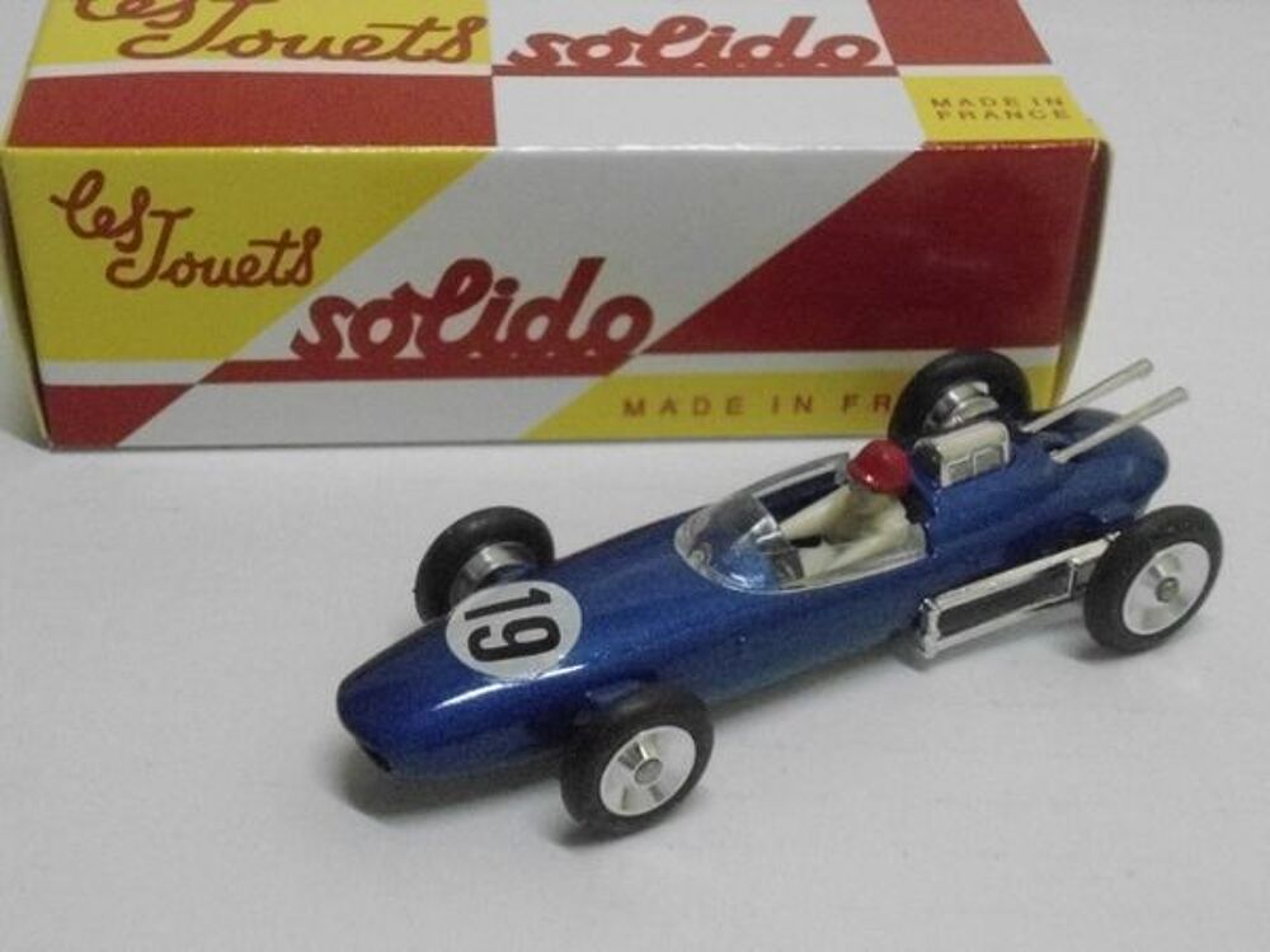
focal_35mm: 63
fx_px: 2311
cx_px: 635
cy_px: 476
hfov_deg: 30.7
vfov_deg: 23.3
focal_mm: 11.2
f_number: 4.2
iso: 1600
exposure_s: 1/125
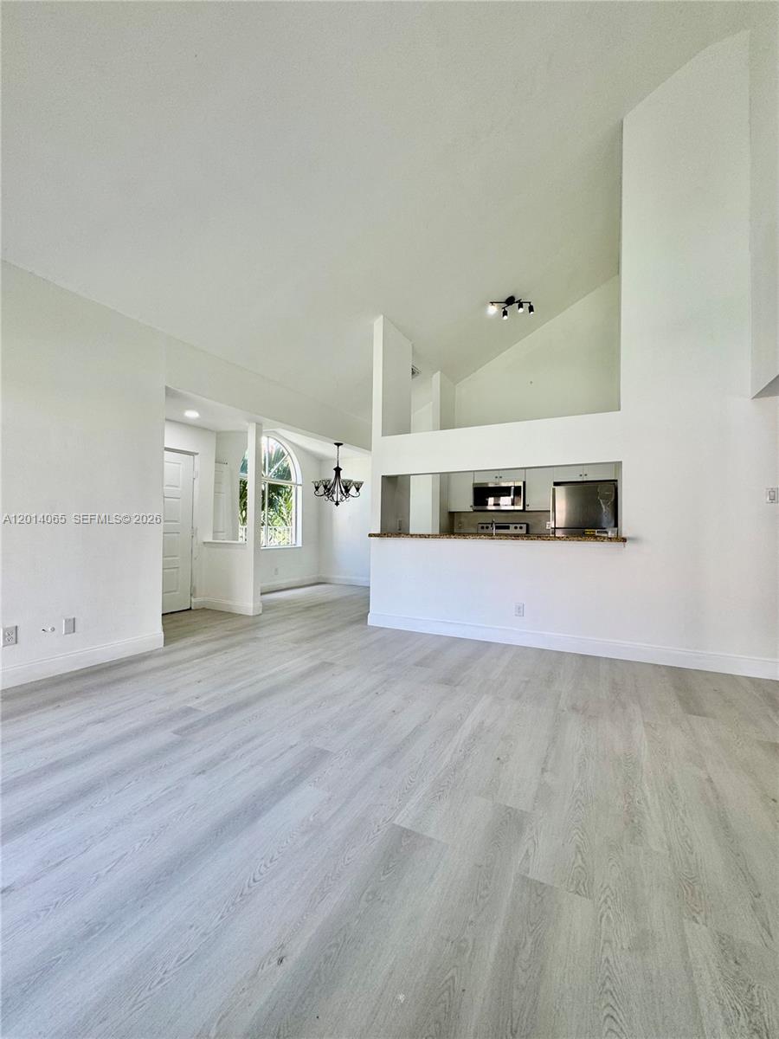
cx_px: 390
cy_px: 520
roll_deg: +0.0
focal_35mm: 14
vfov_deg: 102.1
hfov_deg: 85.7
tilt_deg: +1.5
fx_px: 420
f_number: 2.2
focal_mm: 2.22
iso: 50
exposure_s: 1/120
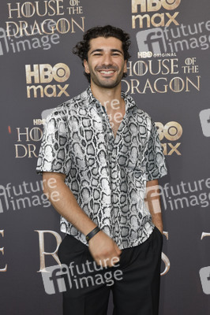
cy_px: 158
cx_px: 105
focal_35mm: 48
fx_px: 421
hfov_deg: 28.0
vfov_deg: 41.1
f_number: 6.3
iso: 400
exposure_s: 1/250
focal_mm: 48
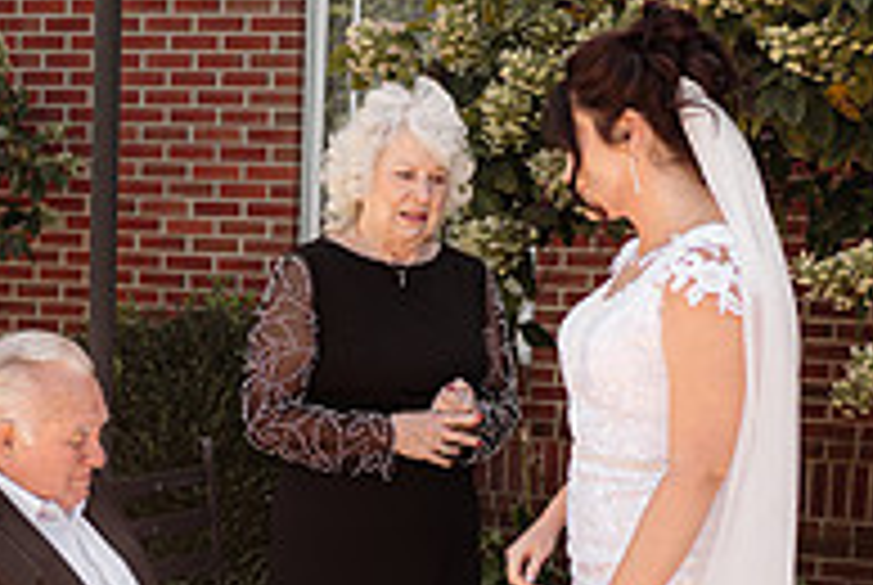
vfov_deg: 18.1
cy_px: 460
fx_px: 1821
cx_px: 294
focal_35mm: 75
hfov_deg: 26.8
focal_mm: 24
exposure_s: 1/640
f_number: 2.8
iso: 160
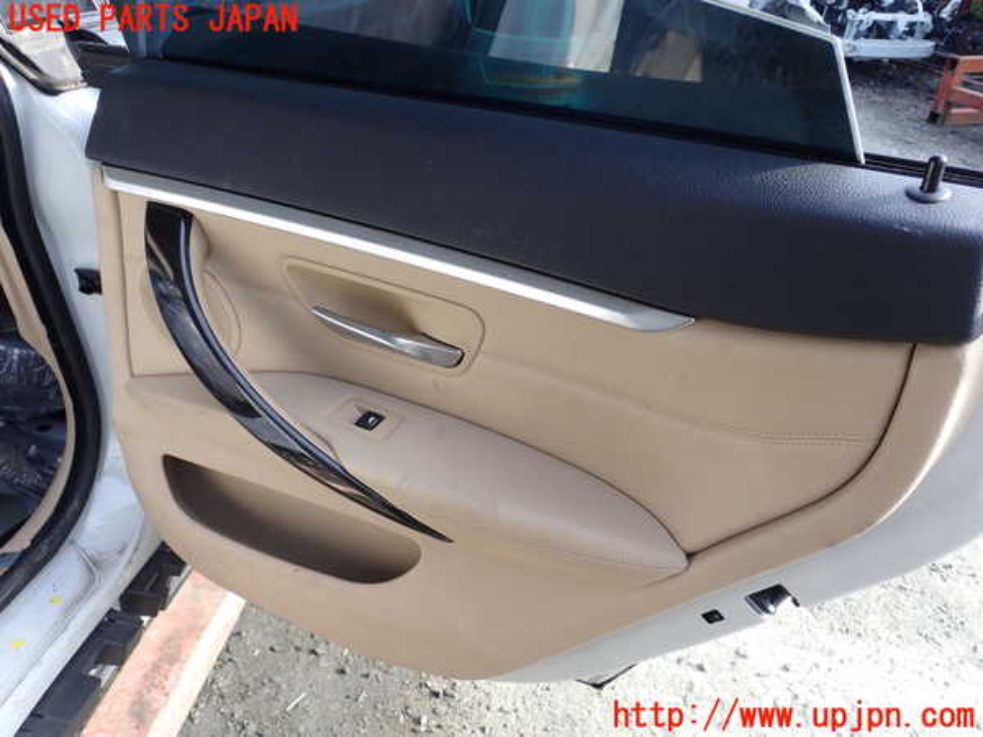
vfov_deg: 46.8
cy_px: 368
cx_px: 492
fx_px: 852
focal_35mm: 30
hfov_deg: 60.0
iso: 100
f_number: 3.2
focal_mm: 5.4
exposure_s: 1/125
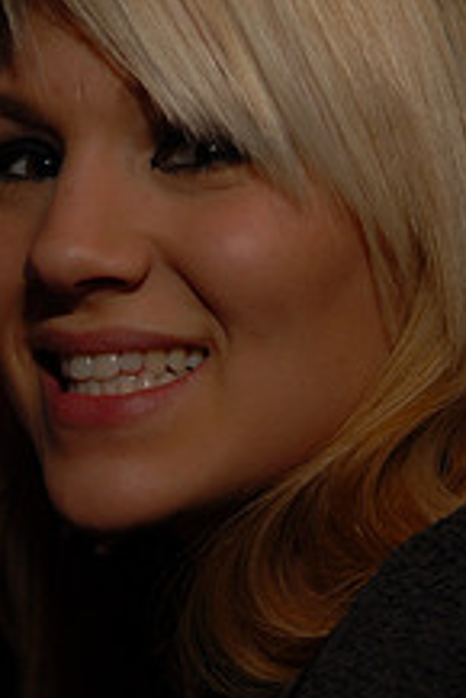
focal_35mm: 118
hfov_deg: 11.6
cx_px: 223
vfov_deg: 17.3
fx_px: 2287
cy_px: 312
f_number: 2.8
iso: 100
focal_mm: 38
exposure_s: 1/250
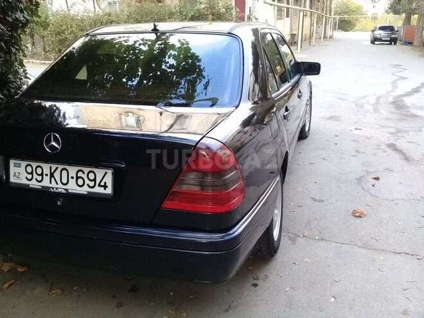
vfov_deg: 45.4
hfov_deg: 58.4
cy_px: 159
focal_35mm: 31
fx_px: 380
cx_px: 212
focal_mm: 3.3
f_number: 2.2
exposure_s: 1/100
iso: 80
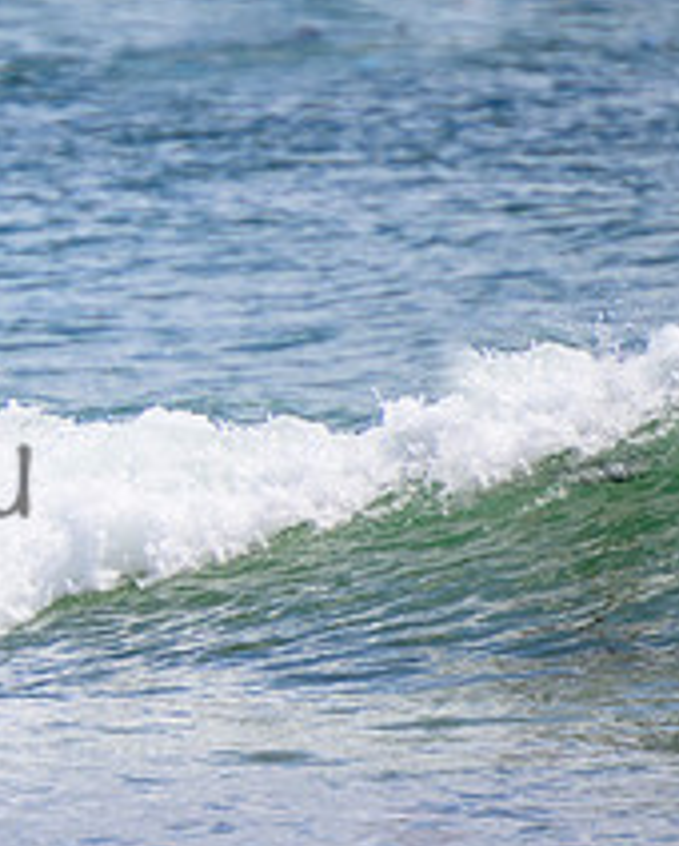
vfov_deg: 1.4
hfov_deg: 1.1
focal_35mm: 1412
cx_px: -825
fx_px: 35418
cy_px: 343
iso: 250
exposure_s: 1/2000
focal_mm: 400
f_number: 5.6
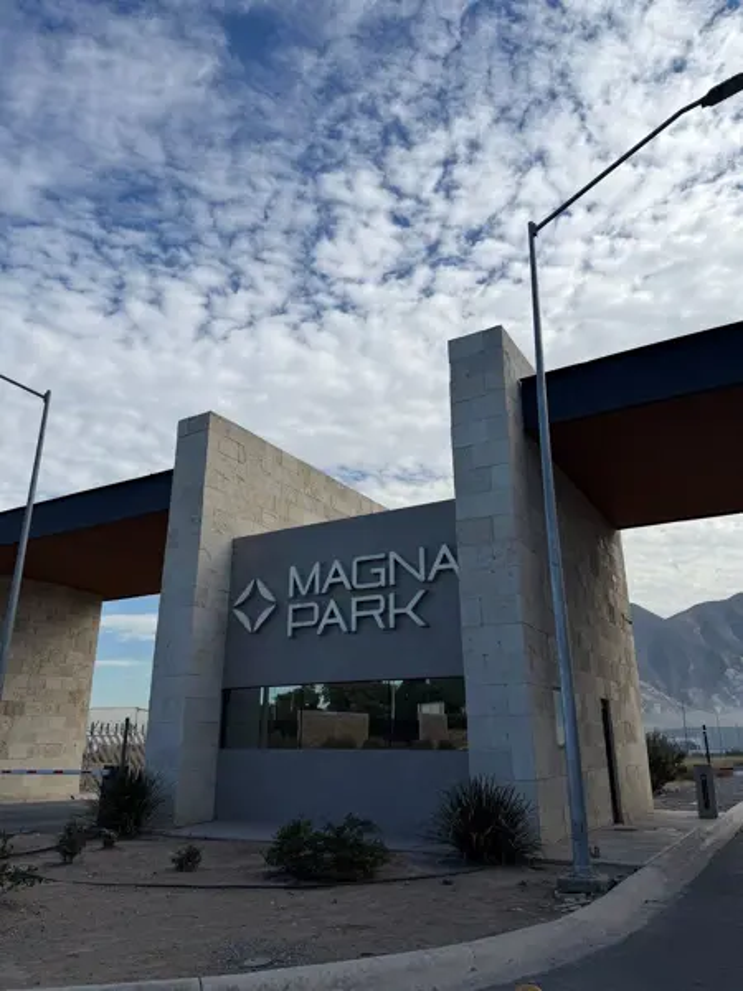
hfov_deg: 56.8
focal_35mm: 24
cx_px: 372
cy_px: 496
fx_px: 687
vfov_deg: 71.6
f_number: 1.78
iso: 80
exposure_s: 1/6173
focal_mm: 6.76
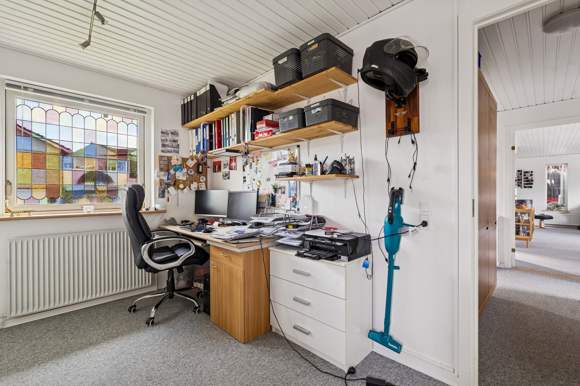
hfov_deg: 96.7
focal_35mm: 16
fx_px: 258
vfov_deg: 73.7
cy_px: 193
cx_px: 290
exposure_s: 1/6
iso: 200
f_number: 8
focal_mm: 16
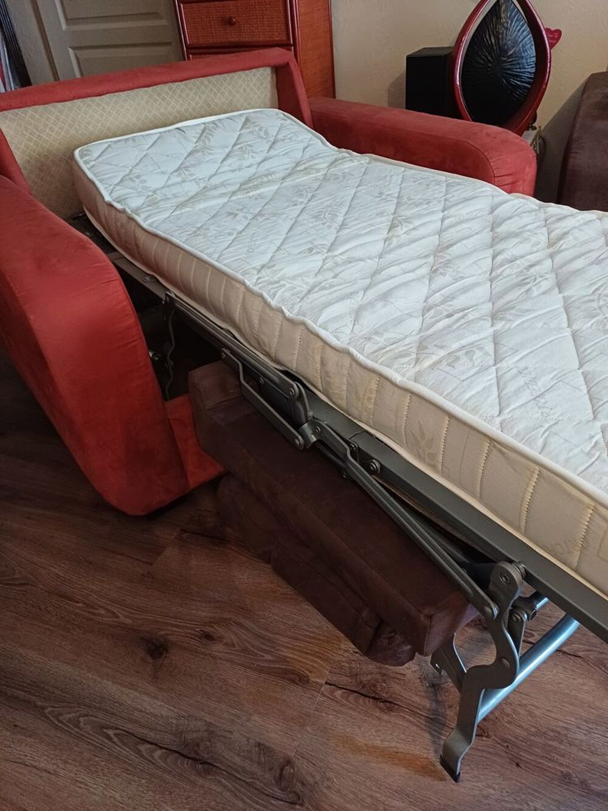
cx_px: 304
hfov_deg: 54.9
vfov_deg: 69.4
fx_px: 585
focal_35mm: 25
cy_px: 406
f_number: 1.8
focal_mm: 4.65
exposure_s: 1/25
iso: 500
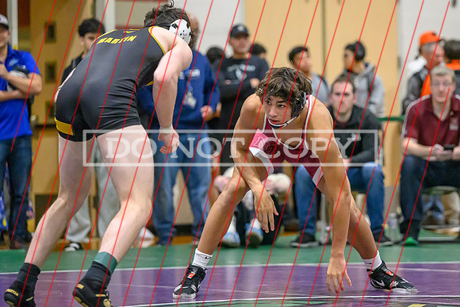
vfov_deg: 8.2
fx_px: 2133
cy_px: 113
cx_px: 286
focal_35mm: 167
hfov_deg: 12.3
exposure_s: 1/800
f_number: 2.8
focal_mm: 130
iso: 12800
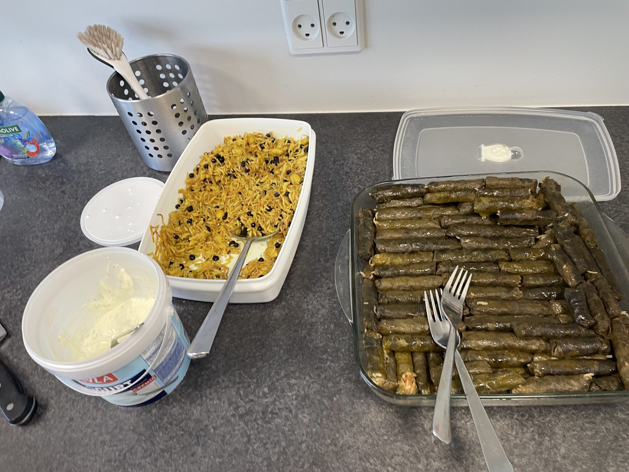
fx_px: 472
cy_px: 236
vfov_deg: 53.1
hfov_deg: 67.3
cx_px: 314
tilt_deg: -48.9
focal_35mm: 26
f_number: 1.6
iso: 80
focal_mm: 4.2
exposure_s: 1/50
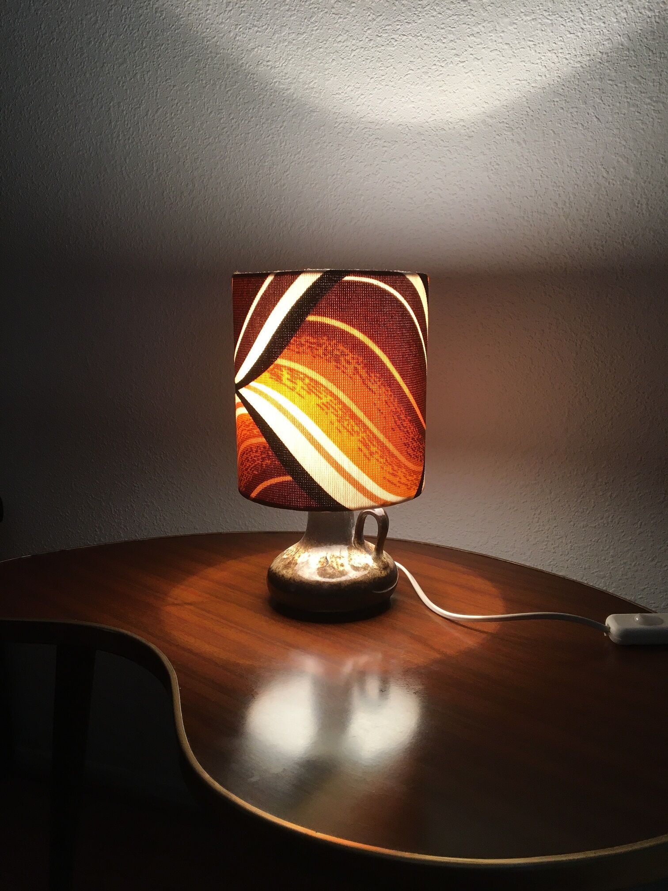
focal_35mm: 29
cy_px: 446
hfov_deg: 48.2
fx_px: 746
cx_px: 334
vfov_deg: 61.7
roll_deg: +1.3
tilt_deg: -10.1
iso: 50
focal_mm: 4.15
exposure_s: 1/33
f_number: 2.2
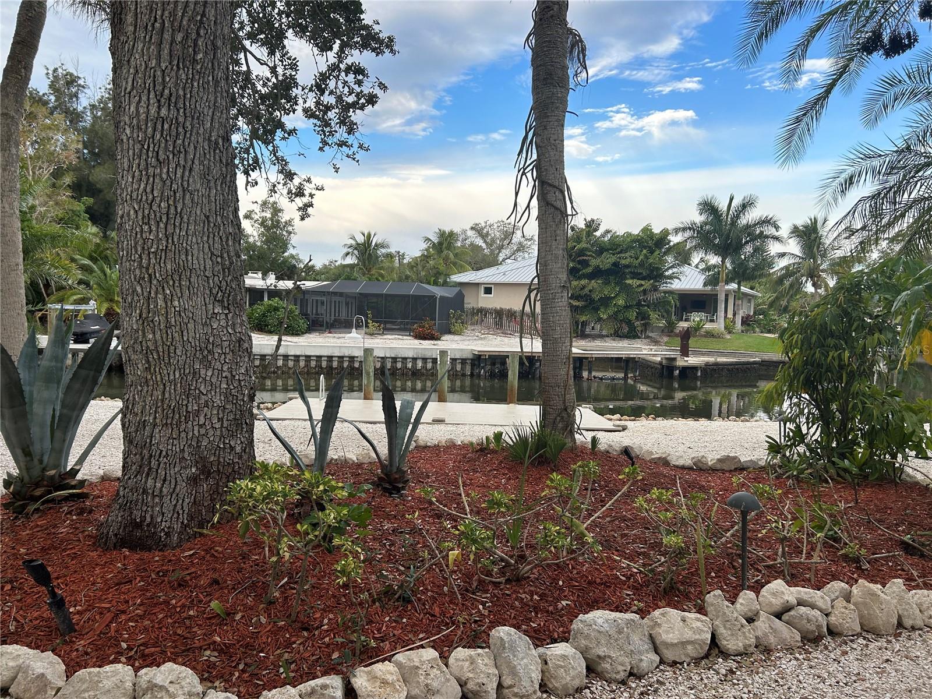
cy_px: 350
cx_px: 466
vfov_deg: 53.1
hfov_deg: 67.3
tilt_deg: -2.4
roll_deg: -1.5
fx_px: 700
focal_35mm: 26
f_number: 1.5
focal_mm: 5.7
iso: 50
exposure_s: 1/873
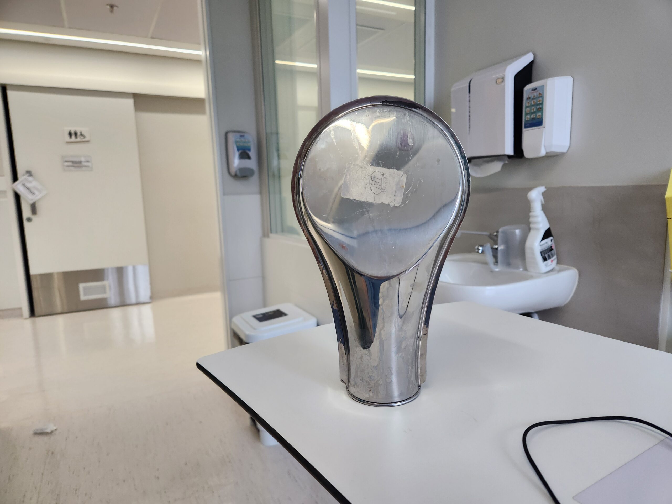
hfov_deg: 73.9
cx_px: 336
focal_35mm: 23
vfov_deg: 58.9
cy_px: 252
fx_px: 446
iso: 160
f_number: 1.8
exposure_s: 1/120
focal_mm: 5.4
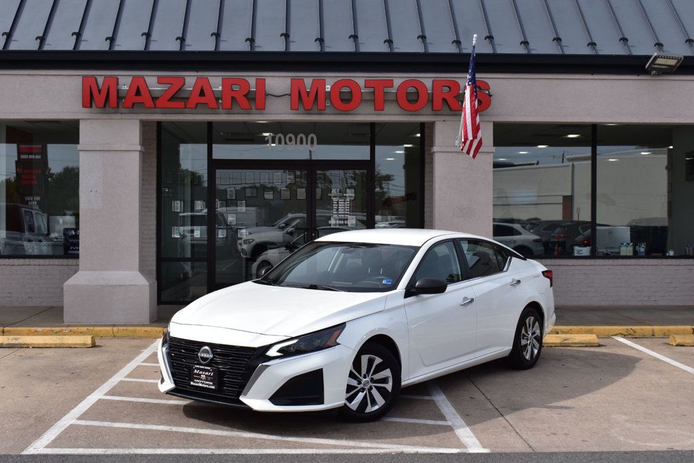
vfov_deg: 28.1
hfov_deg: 41.1
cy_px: 232
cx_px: 347
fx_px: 925
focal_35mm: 48
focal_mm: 32
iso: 320
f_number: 11
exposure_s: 1/500
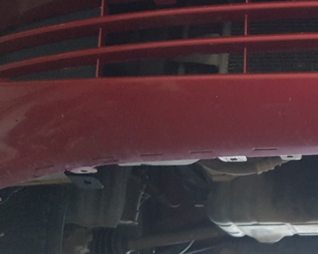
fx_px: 668
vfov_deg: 21.5
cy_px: 121
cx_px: 404
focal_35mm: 71
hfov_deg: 23.8
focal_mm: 4.2
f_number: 1.7
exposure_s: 1/10
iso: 250
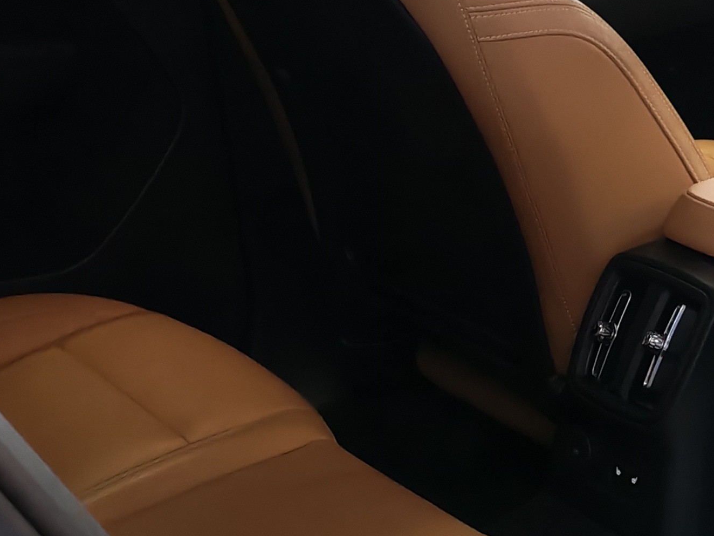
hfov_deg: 19.4
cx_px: 651
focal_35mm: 99
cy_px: 148
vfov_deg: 14.9
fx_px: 2042
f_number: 1.9
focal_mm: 6.12
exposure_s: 1/100
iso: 375
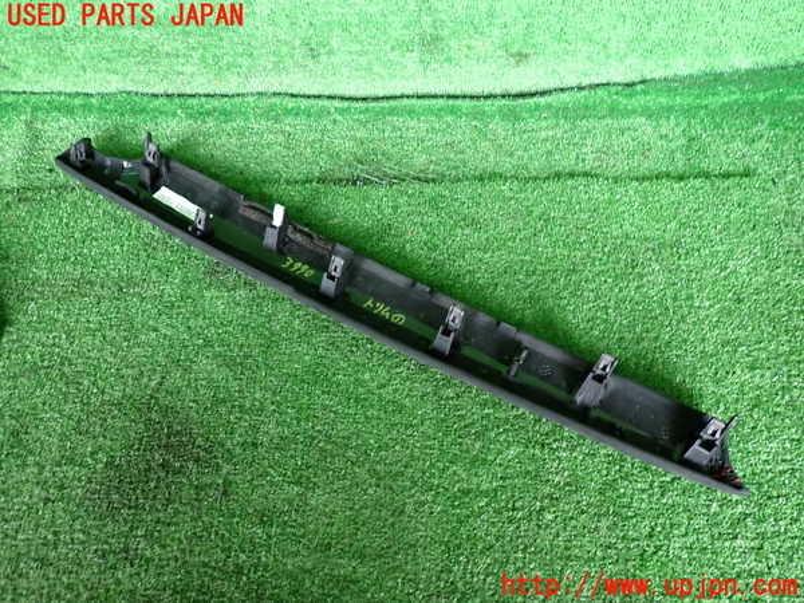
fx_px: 581
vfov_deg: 54.9
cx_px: 402
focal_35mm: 25
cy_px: 302
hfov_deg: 69.4
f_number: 2
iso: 320
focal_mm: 4.5
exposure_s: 1/30
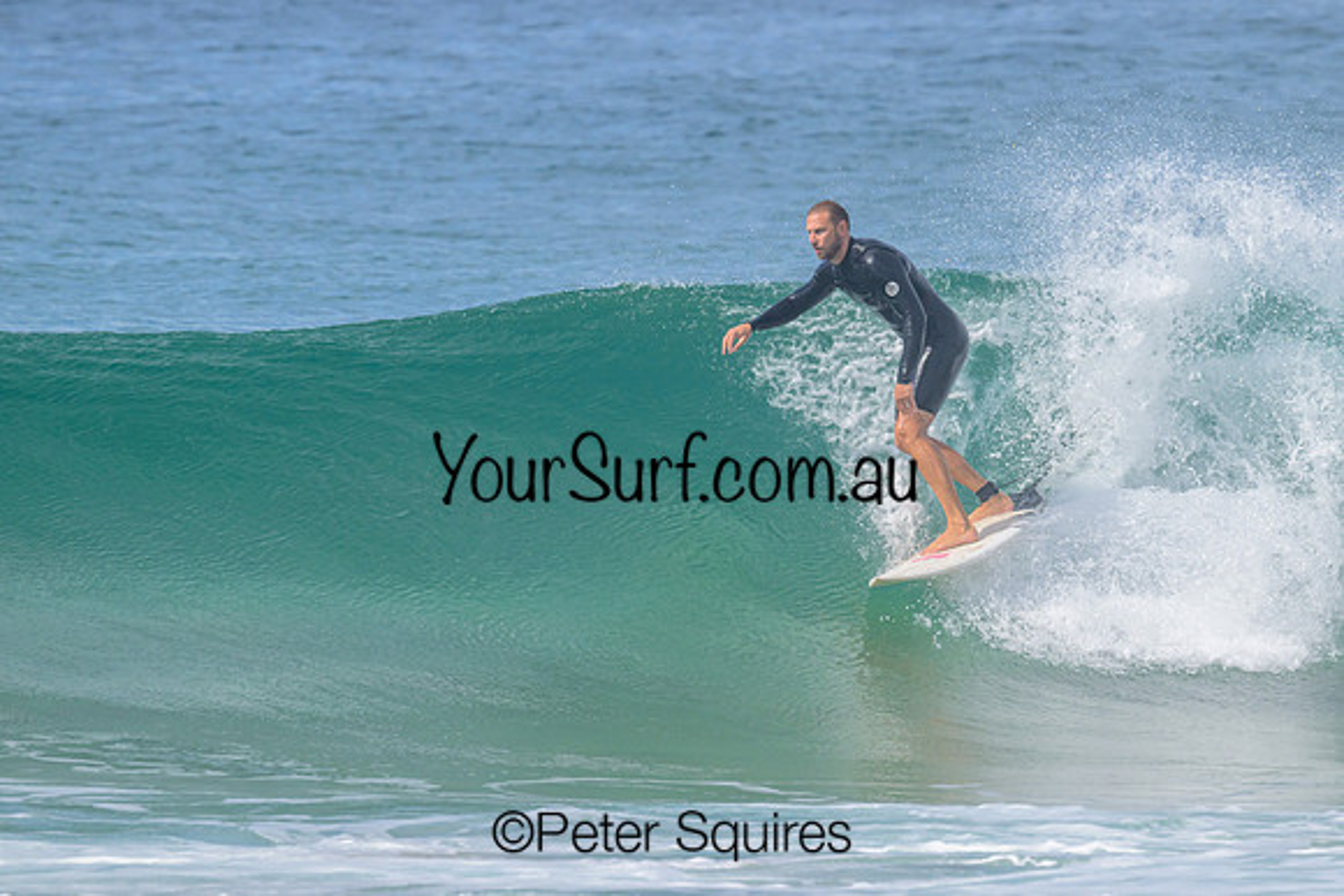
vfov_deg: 2.1
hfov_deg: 3.1
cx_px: 818
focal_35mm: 669
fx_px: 24994
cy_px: 409
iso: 640
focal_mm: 550
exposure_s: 1/2000
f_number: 11
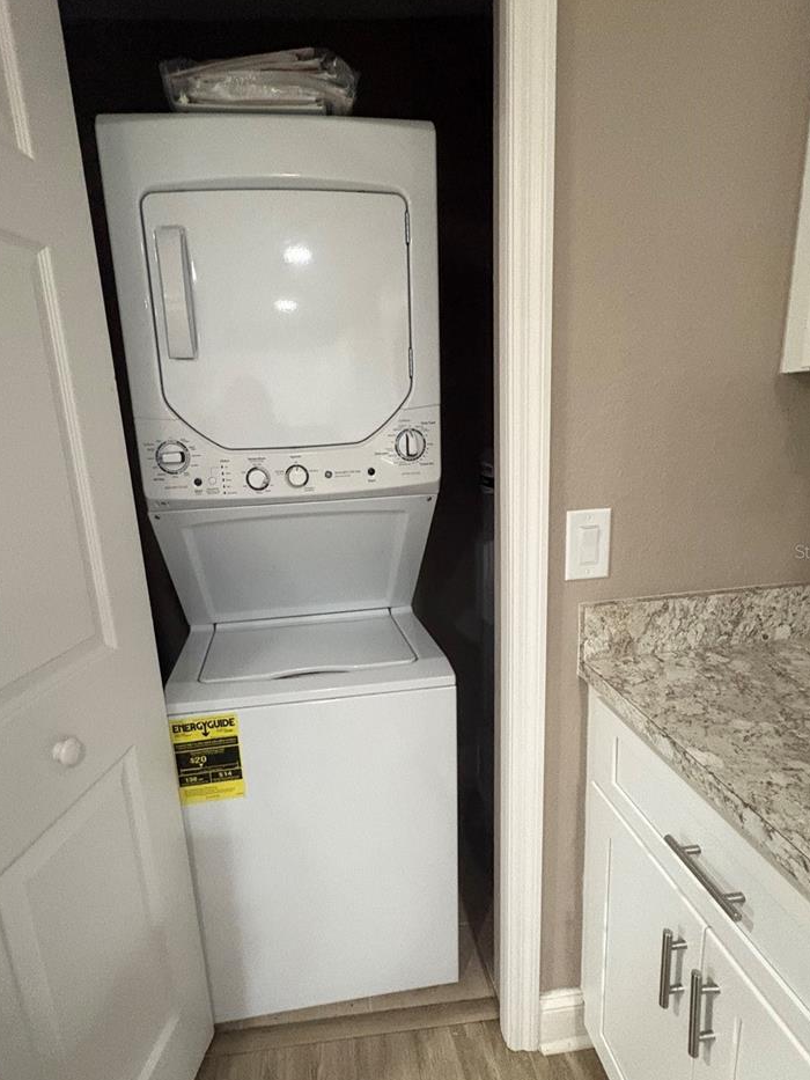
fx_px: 561
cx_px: 356
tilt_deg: -10.6
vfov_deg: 87.7
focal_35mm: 18
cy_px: 551
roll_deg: +5.0
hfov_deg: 71.3
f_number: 2.2
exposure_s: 1/60
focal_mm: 2.22
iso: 640
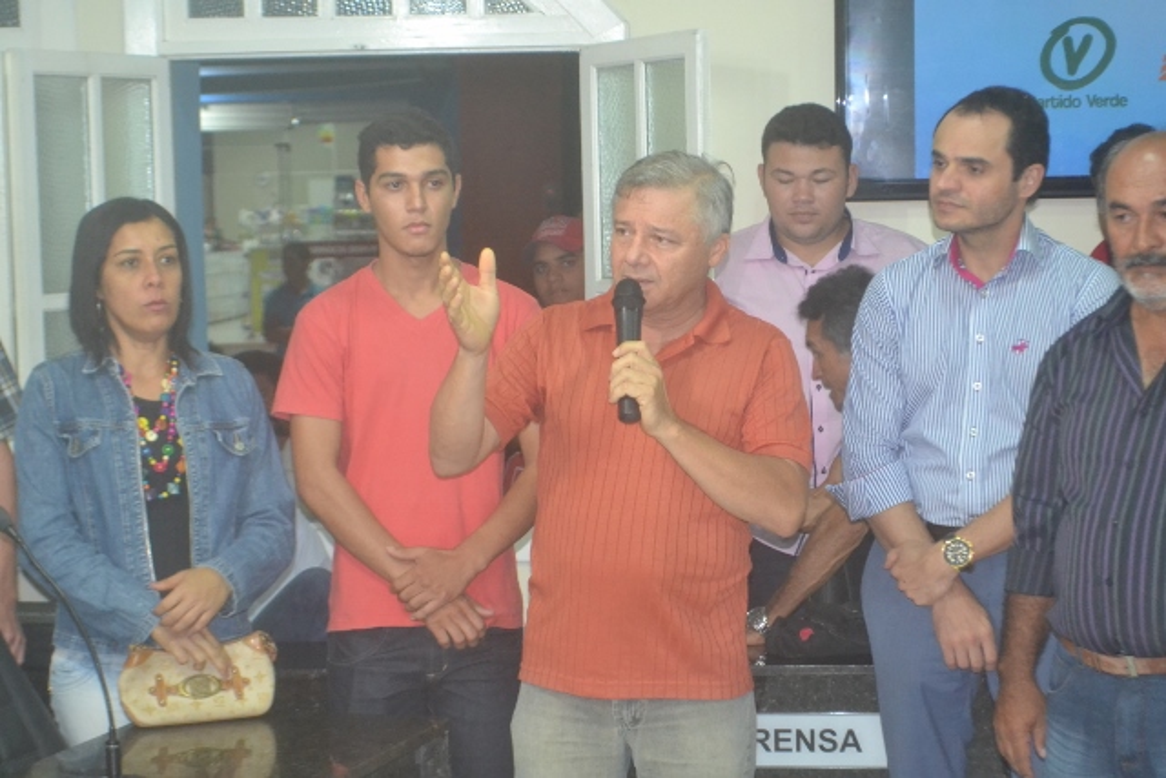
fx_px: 2673
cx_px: 583
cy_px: 389
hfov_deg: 24.6
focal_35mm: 82
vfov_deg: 16.6
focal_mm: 55
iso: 3200
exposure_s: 1/60
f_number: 5.6
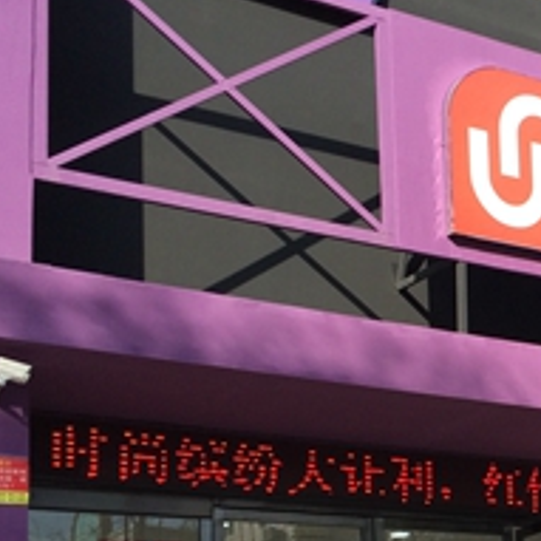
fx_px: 1503
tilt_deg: +11.2
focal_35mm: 85
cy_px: 504
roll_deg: +6.3
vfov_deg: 19.9
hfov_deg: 19.0
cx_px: 685
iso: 32
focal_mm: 4.15
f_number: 2.2
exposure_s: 1/1172
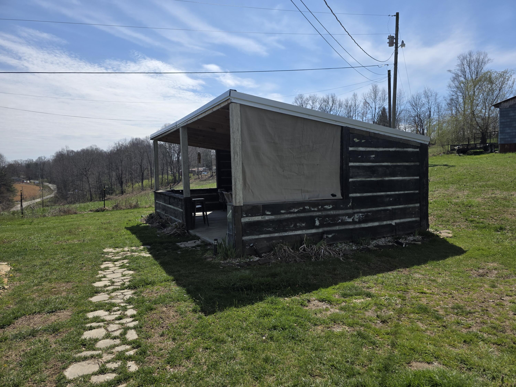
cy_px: 194
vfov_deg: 58.9
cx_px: 258
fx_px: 343
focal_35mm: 23
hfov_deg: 73.9
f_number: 1.7
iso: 80
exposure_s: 1/7944
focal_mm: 6.3
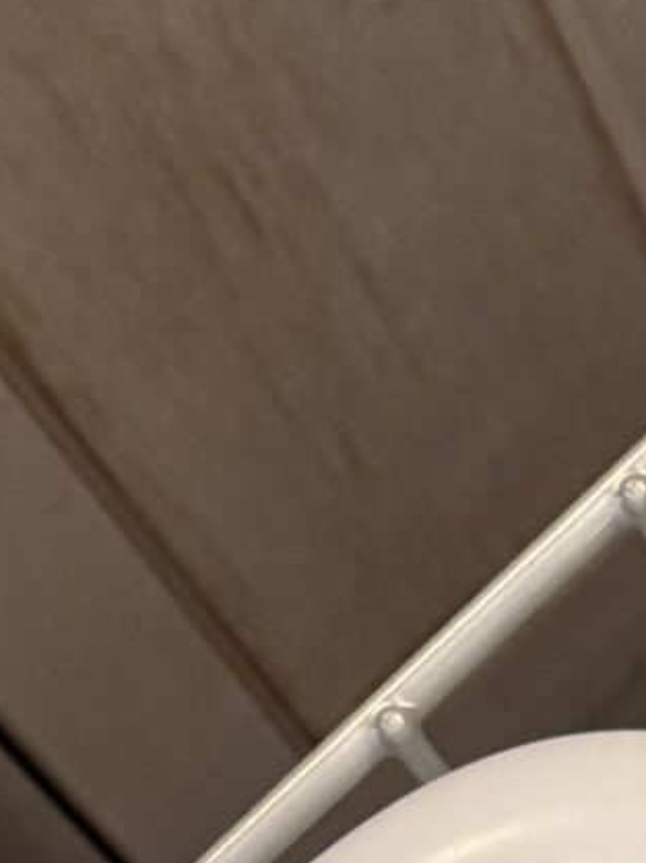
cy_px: 2447
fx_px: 3661
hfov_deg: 8.9
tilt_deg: -84.1
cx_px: 1676
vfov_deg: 10.4
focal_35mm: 147
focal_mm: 6.76
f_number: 1.78
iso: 320
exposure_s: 1/60
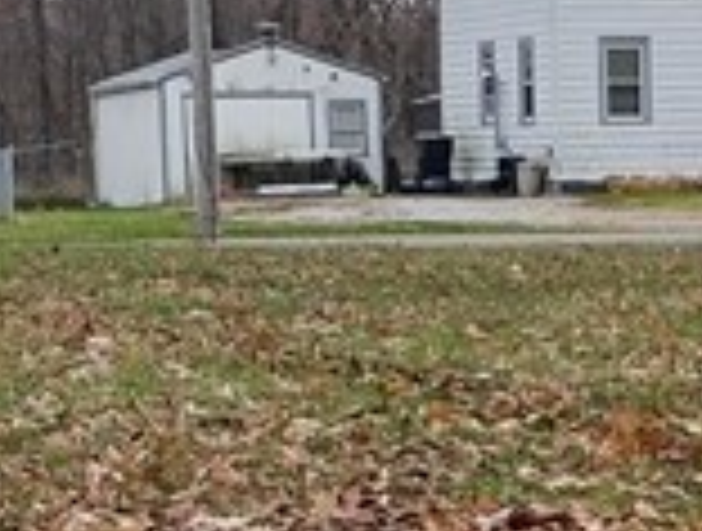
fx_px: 3723
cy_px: 612
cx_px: 781
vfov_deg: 8.1
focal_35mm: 183
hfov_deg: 10.6
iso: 100
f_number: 1.8
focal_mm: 4.26
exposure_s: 1/504
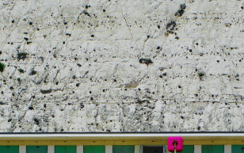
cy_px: 152
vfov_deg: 15.1
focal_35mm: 85
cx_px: 164
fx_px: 566
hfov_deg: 24.2
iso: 100
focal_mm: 28
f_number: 11
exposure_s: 1/250
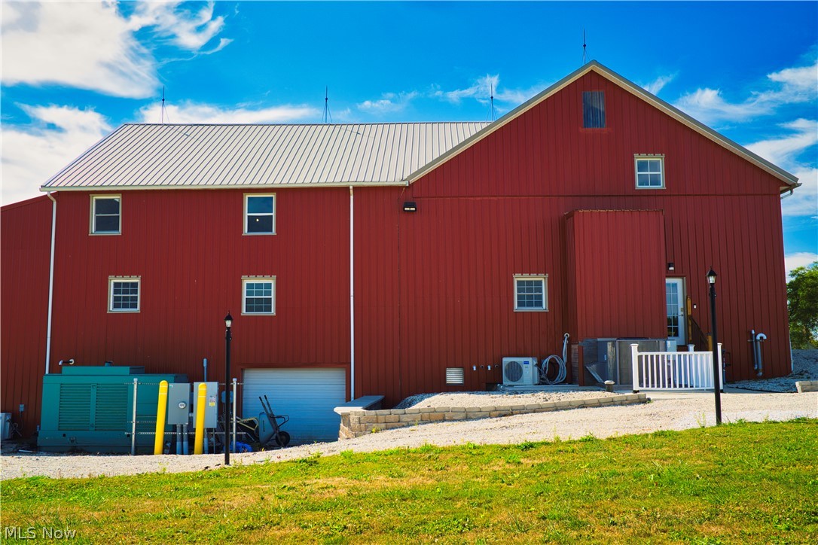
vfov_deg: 37.9
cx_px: 409
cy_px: 272
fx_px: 795
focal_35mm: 35
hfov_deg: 54.4
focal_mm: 23
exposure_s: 1/250
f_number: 5.6
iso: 400
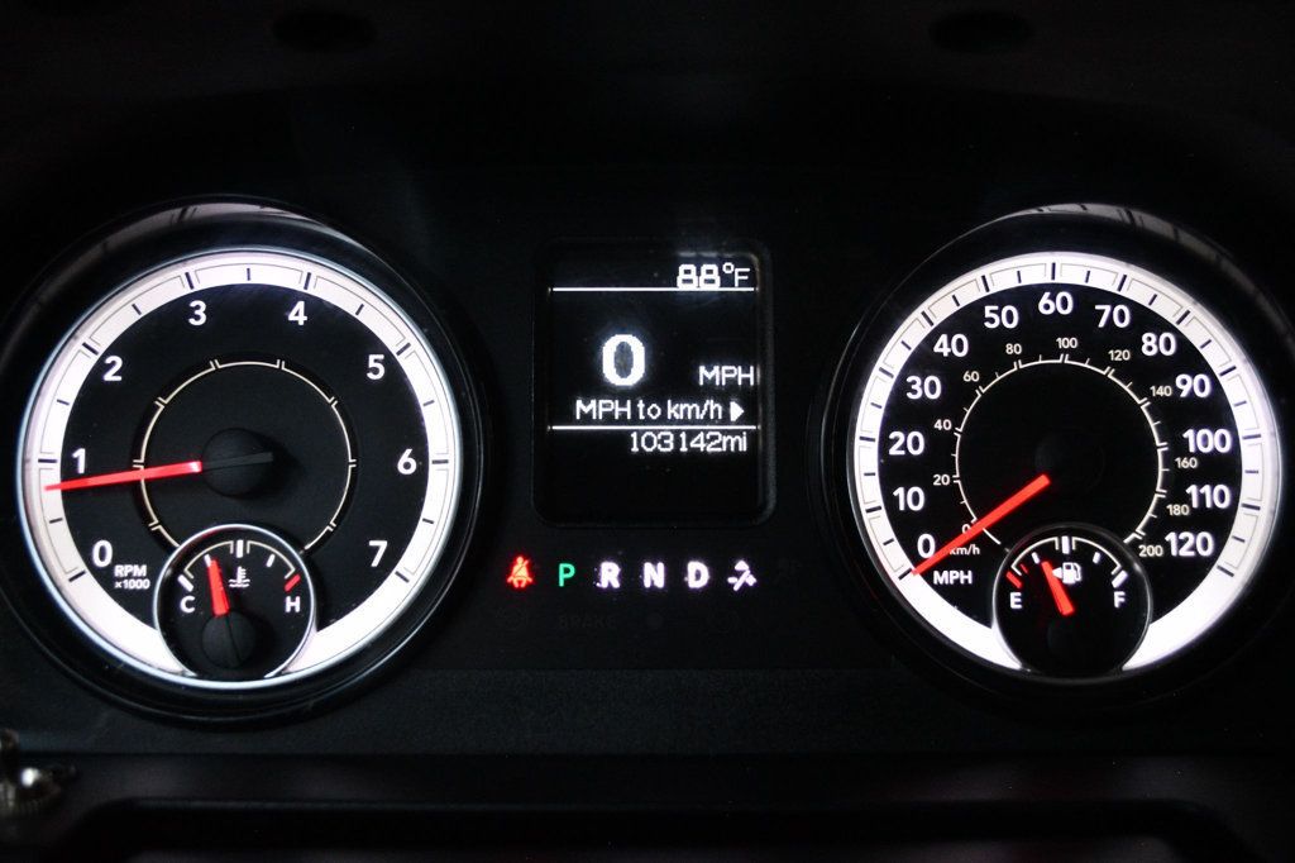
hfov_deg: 49.6
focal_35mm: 39
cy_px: 432
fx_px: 1402
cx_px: 648
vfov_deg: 34.2
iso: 2800
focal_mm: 26
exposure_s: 1/125
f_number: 4.2
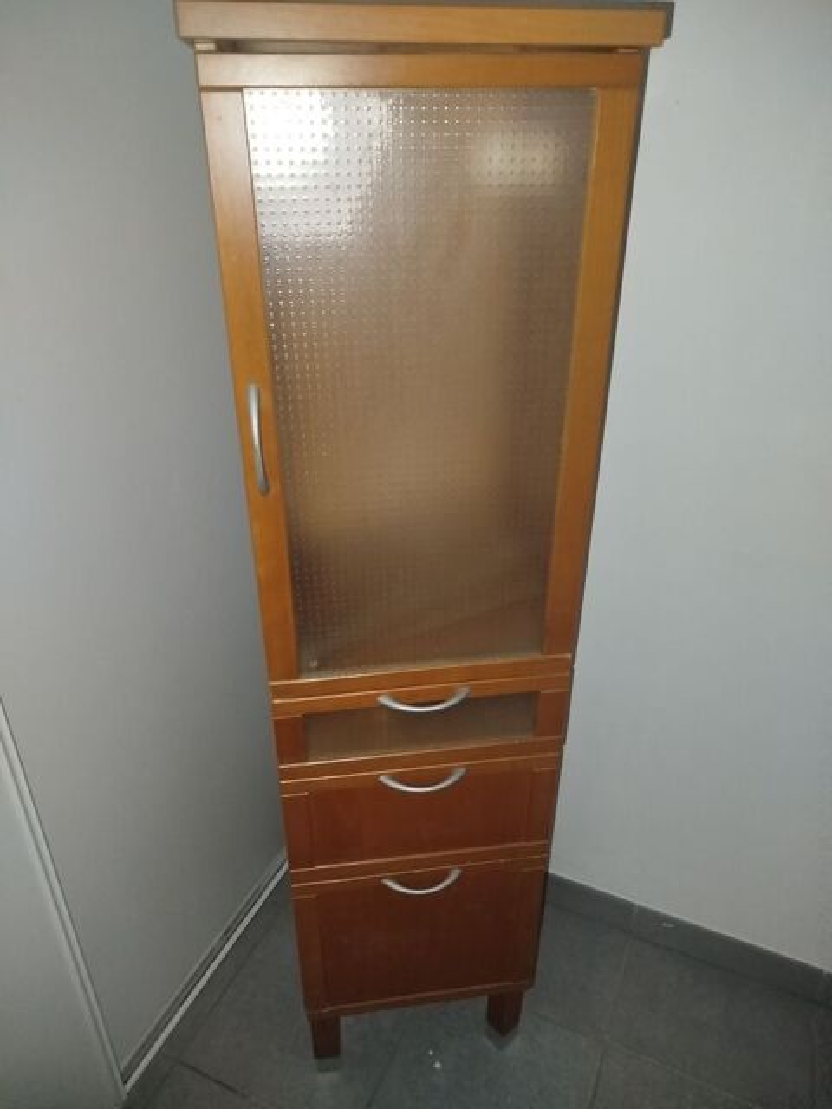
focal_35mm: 24
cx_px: 416
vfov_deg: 71.6
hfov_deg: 56.8
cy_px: 554
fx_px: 769
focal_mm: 5.31
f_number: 1.7
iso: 800
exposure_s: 1/17
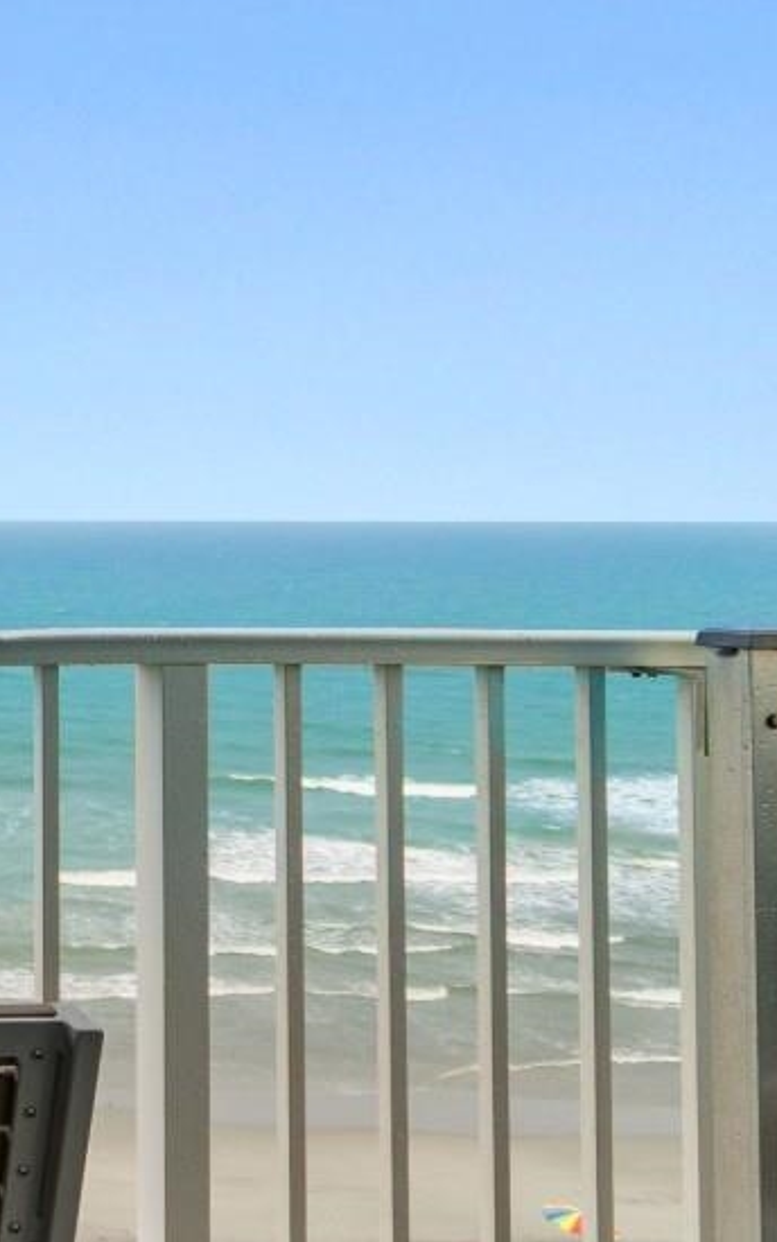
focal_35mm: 45
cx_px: -827
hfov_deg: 18.0
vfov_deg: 44.1
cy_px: 495
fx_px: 1524
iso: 100
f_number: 4.5
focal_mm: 10
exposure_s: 1/25
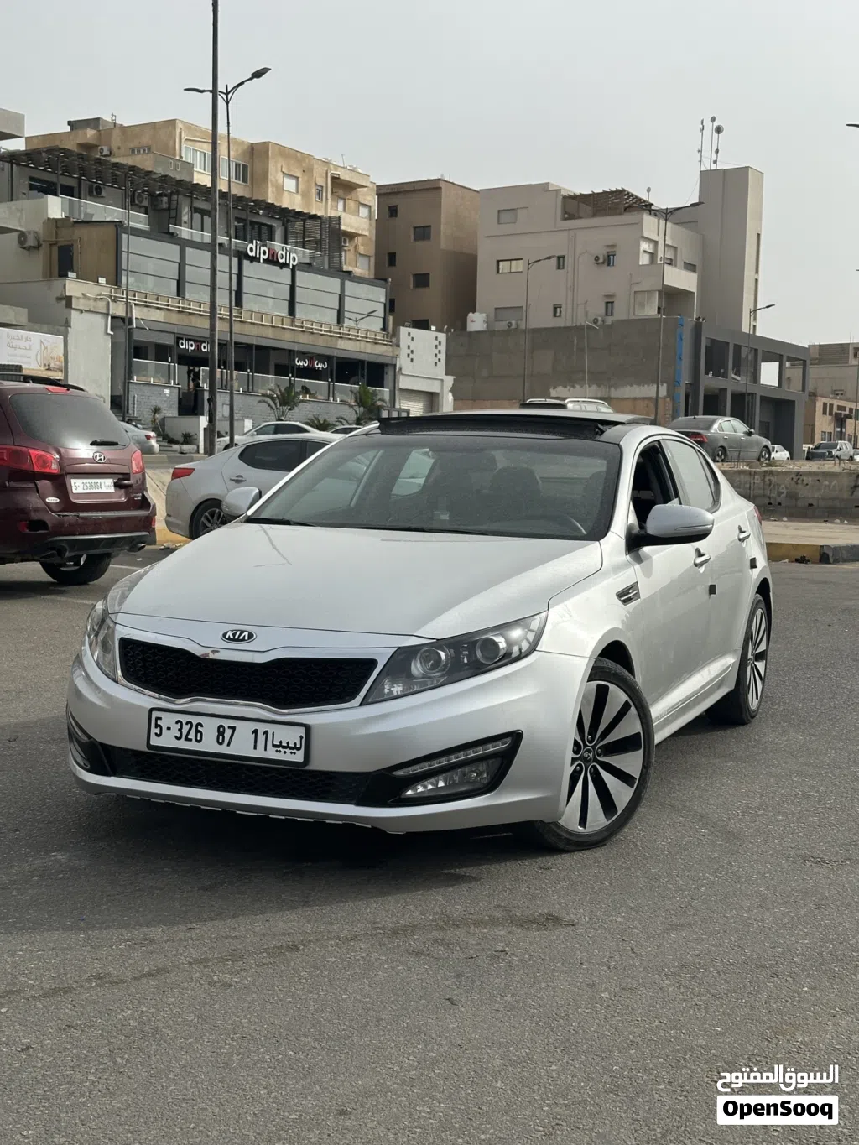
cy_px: 572
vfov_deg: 39.7
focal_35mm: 48
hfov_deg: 30.3
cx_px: 430
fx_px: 1588
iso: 64
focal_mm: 6.86
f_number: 1.78
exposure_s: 1/4566
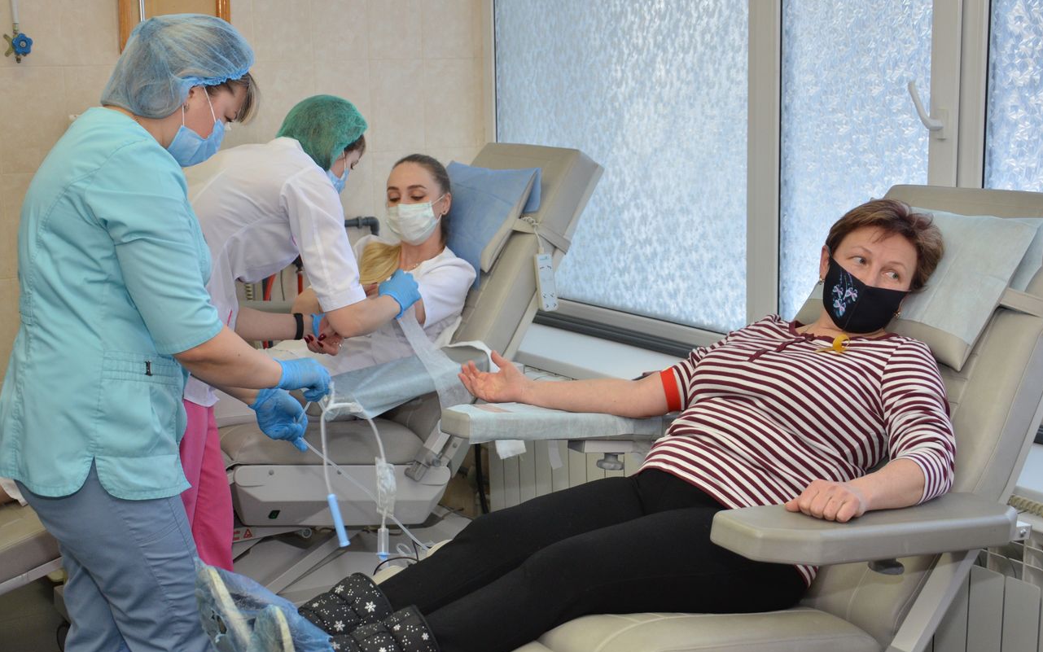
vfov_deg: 25.8
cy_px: 337
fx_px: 1421
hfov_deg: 40.3
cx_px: 478
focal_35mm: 50
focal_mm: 30
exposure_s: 1/160
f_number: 4.2
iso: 640
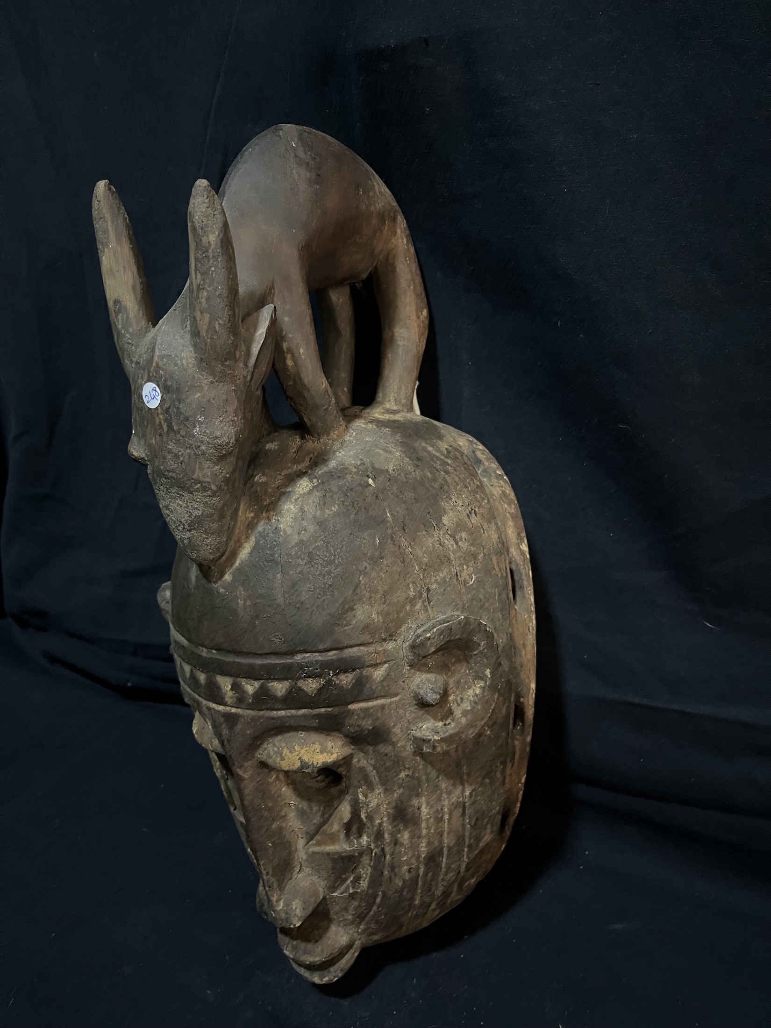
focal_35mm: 26
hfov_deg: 53.1
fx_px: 772
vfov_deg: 67.3
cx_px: 386
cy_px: 514
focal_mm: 5.1
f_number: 1.6
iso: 1000
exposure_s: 1/30
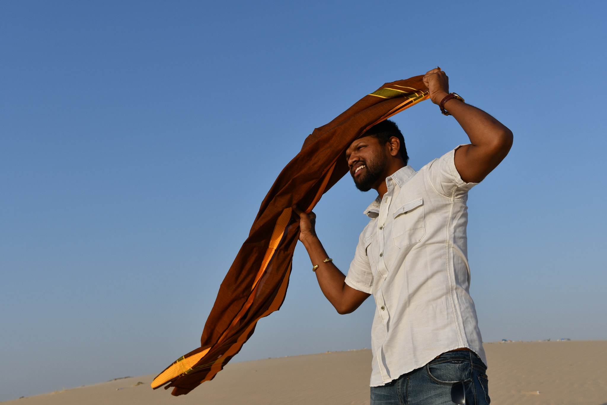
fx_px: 708
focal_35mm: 42
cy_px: 202
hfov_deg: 46.4
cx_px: 304
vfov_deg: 31.9
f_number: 8
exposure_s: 1/400
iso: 100
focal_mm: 28
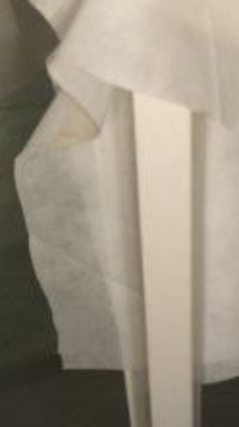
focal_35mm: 199
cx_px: 846
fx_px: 2246
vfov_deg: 10.4
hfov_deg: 5.5
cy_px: -221
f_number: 1.8
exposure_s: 1/80
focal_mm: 35
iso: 800
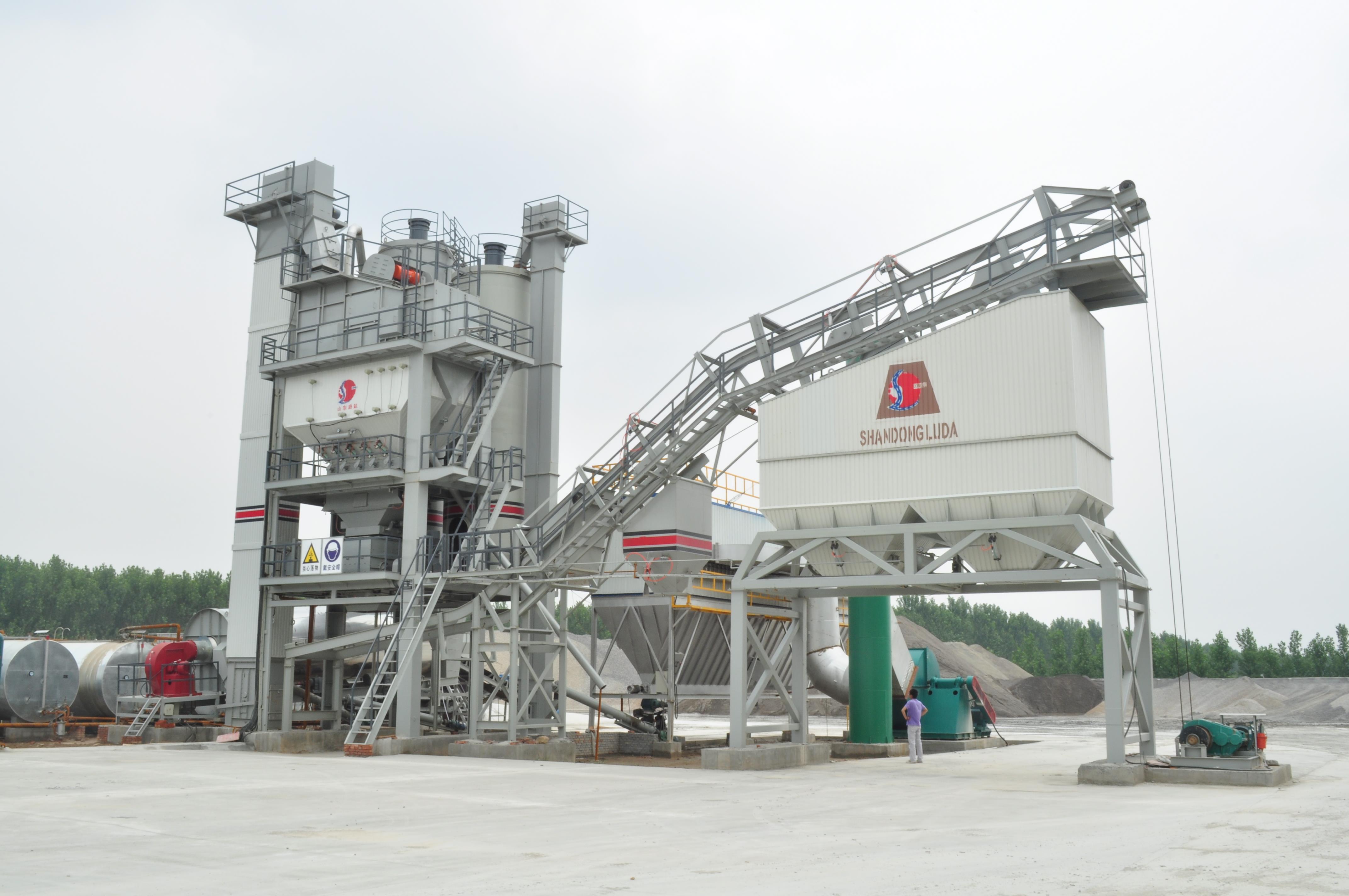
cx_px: 674
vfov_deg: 39.9
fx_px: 1235
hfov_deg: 57.3
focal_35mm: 33
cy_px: 448
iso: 200
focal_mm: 22
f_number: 25
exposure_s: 1/25
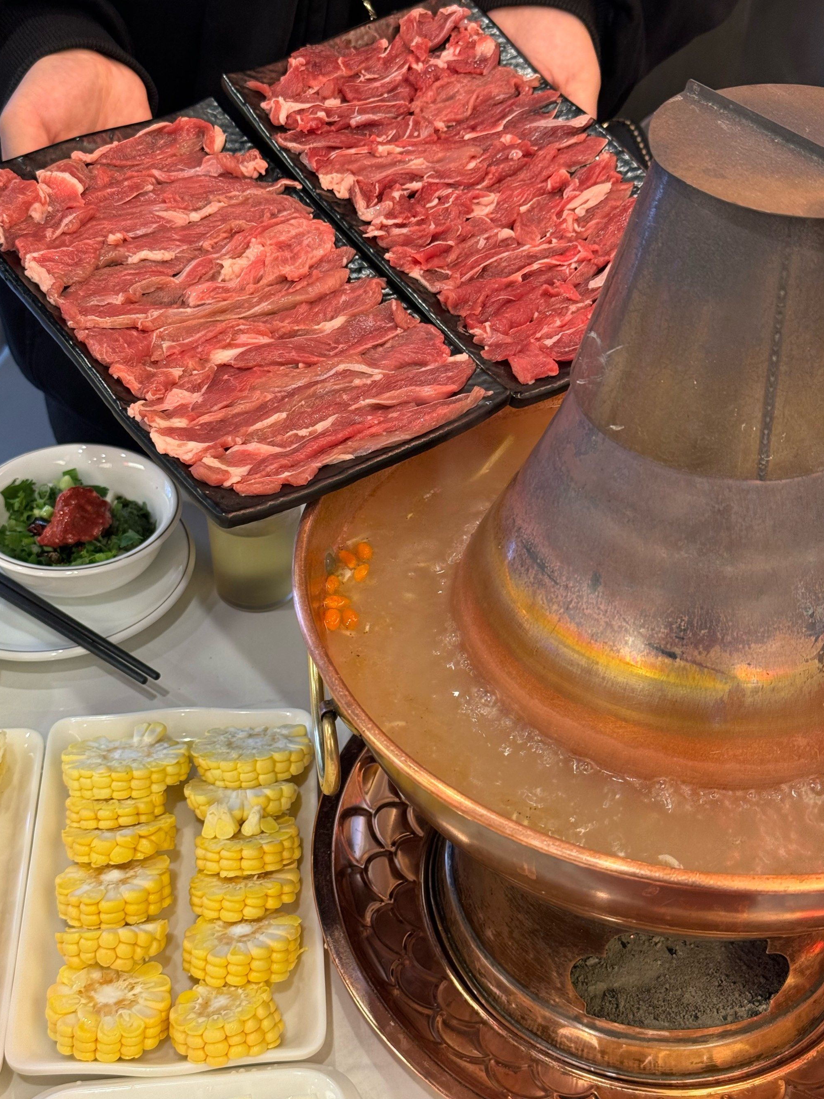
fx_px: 1555
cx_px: 409
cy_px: 558
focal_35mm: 49
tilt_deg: -41.6
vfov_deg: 38.9
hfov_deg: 29.7
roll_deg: -2.0
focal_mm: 6.86
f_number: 1.78
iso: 160
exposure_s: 1/100
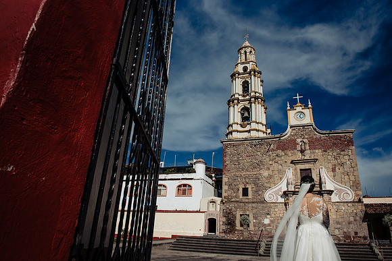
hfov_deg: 73.3
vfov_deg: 52.8
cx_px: 196
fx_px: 263
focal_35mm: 24
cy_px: 130
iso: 400
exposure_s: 1/4000
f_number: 8
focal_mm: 24
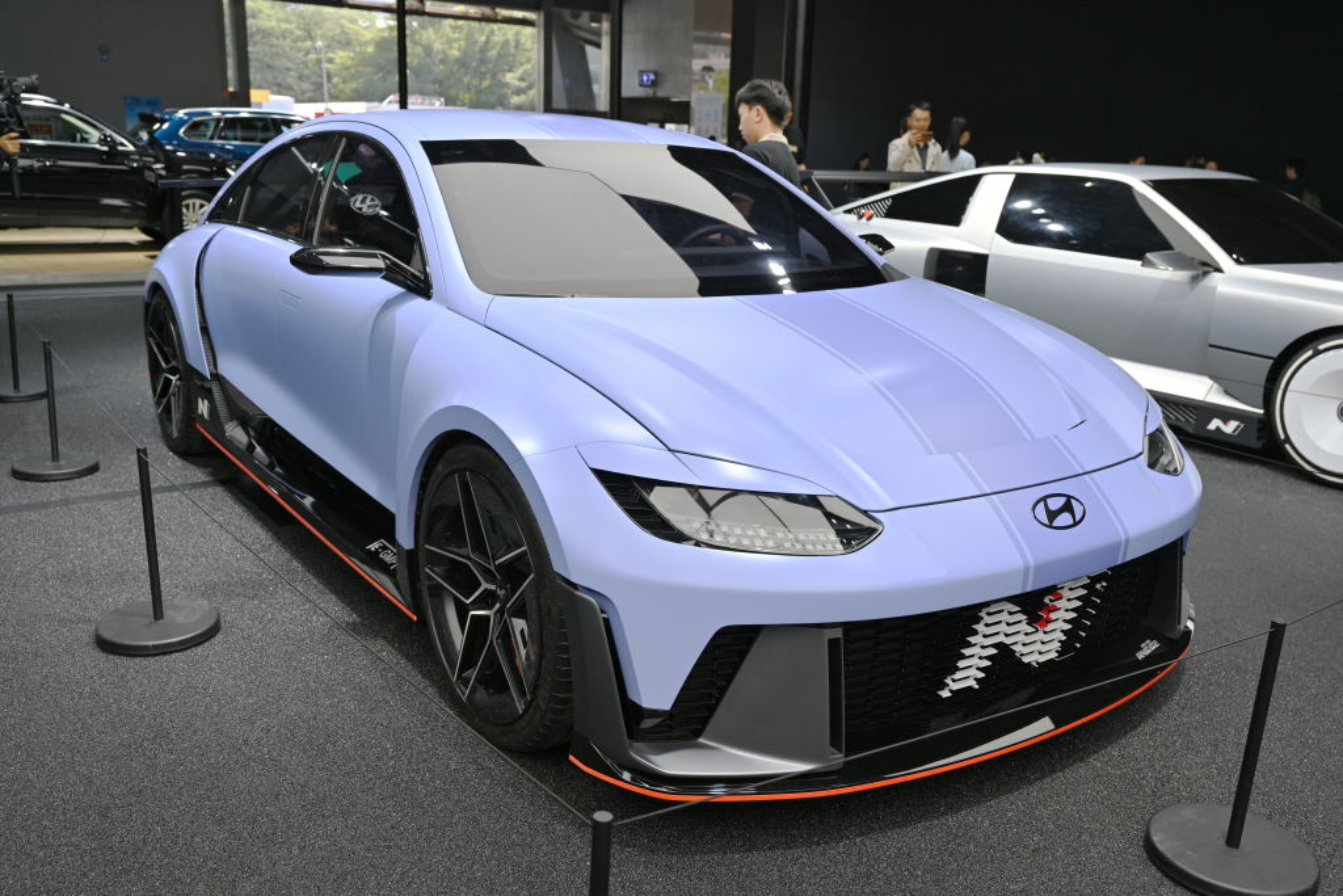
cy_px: 448
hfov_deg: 60.3
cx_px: 672
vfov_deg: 42.3
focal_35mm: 31
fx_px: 1157
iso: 250
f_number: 4.5
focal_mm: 31
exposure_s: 1/640
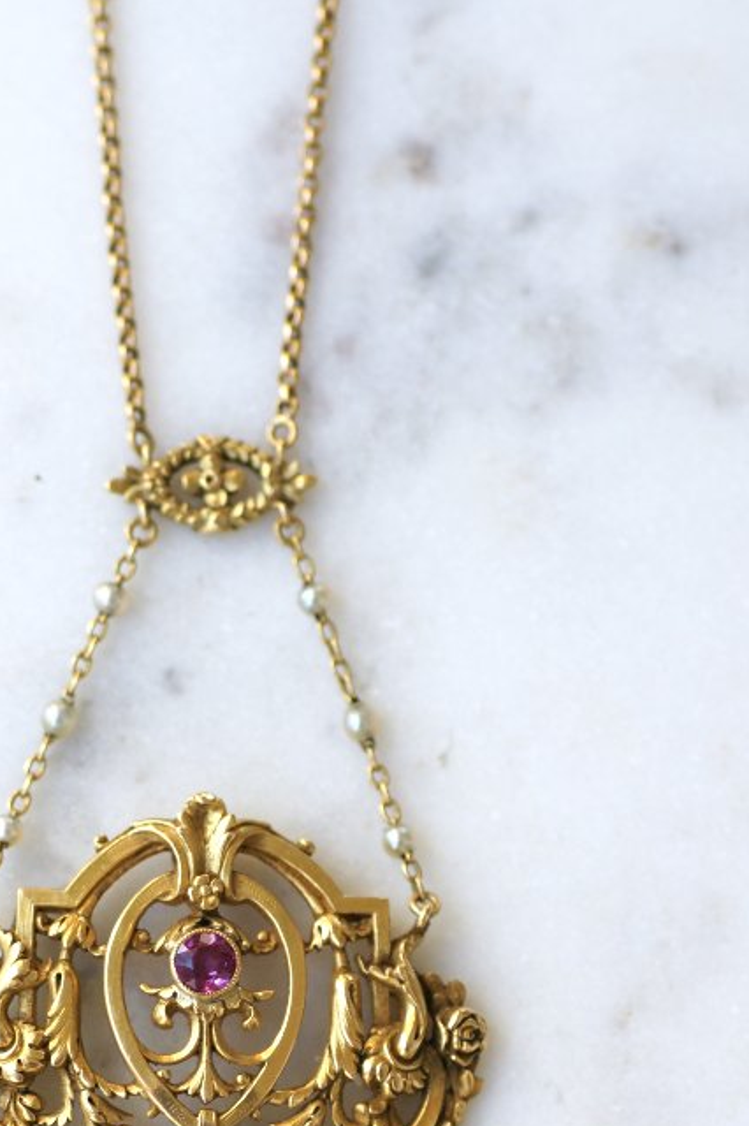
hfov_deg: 7.0
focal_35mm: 197
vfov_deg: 10.4
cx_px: 220
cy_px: 940
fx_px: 6154
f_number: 3.5
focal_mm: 70
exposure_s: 1/125
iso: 200
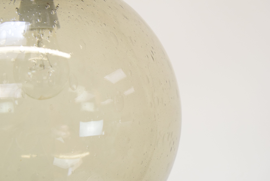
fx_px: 383
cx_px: 135
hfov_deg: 38.9
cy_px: 90
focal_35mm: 51
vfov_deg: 26.5
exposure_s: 1/200
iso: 1600
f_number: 7.1
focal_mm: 34
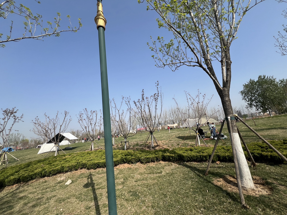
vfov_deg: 89.9
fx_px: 108
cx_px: 144
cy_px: 108
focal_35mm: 13
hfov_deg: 106.2
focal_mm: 1.57
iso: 32
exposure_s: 1/2137
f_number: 1.8
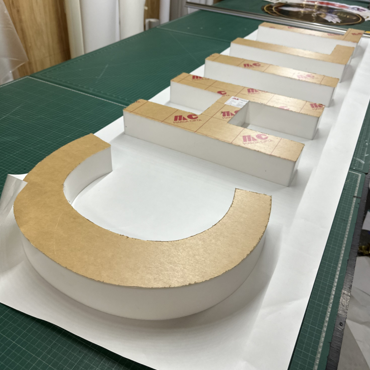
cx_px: 184
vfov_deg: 55.6
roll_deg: -2.6
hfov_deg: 55.6
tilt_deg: -36.3
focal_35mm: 29
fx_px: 351
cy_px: 180
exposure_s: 1/121
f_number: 1.78
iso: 200
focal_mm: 6.86
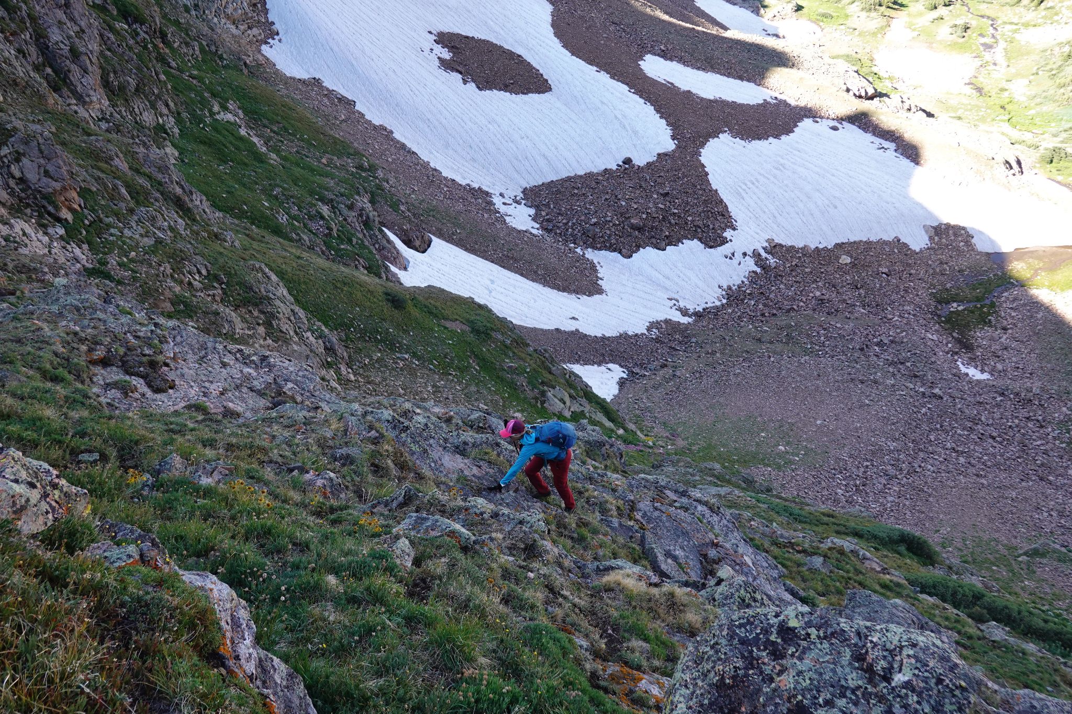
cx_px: 536
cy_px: 357
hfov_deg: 55.8
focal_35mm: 34
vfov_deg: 38.9
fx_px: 1012
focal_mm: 12.51
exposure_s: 1/125
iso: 100
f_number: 3.5
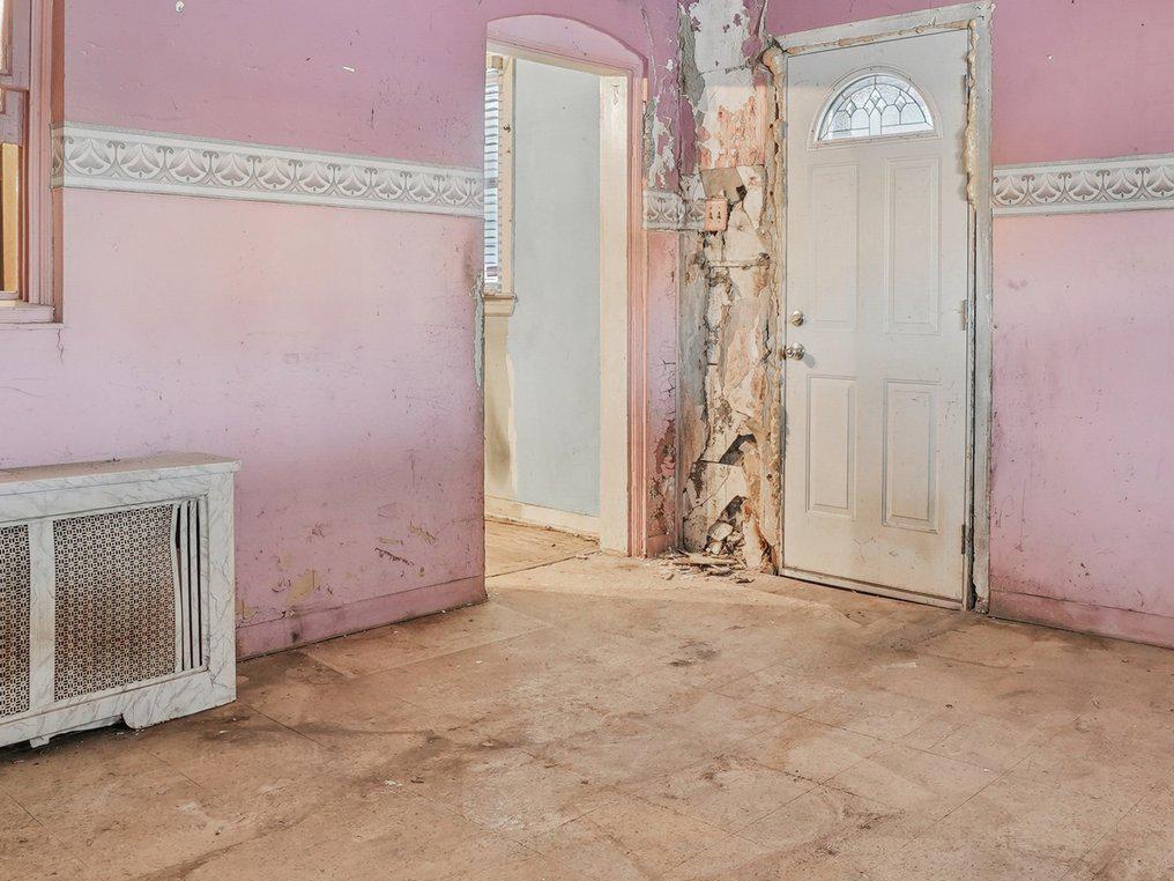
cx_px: 795
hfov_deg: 55.2
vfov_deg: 43.6
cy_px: 327
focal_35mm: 32
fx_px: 1091
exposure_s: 1
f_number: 8
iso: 800
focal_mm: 16.6
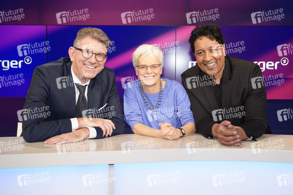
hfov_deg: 48.5
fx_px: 325
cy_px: 98
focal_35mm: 40
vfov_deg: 33.4
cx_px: 146
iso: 2000
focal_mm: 40
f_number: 5.6
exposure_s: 1/50
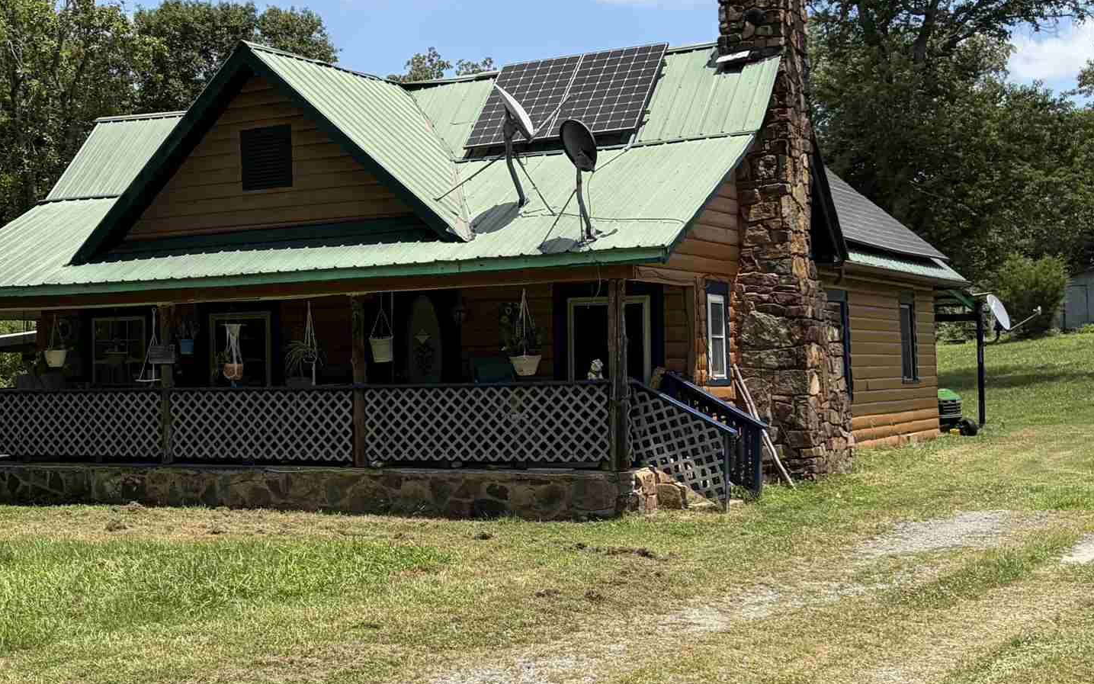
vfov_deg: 22.0
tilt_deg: +0.2
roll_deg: +2.0
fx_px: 1759
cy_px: 364
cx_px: 133
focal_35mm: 59
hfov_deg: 33.0
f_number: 1.6
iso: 50
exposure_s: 1/3448
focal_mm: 5.96
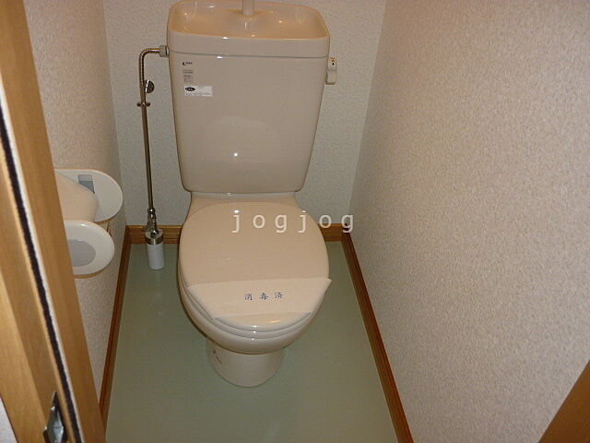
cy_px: 222
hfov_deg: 55.4
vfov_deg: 42.9
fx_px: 562
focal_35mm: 33
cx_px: 295
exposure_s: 1/30
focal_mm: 5.5
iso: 100
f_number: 2.8
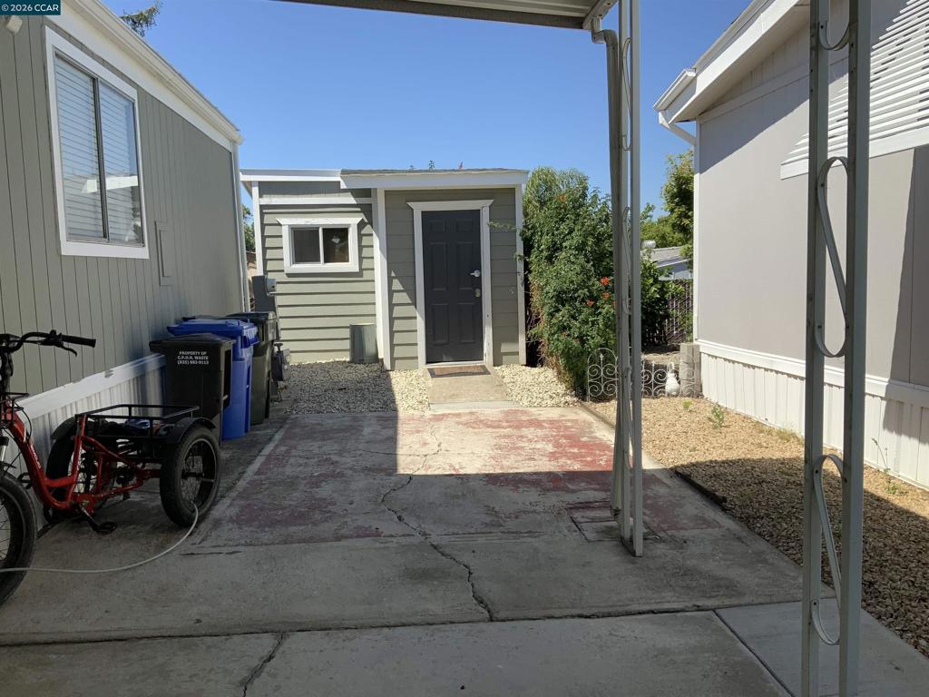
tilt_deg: -6.3
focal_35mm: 29
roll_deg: +2.9
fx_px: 778
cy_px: 348
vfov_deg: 48.2
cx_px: 464
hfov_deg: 61.7
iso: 16
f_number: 1.8
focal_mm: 3
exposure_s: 1/1786
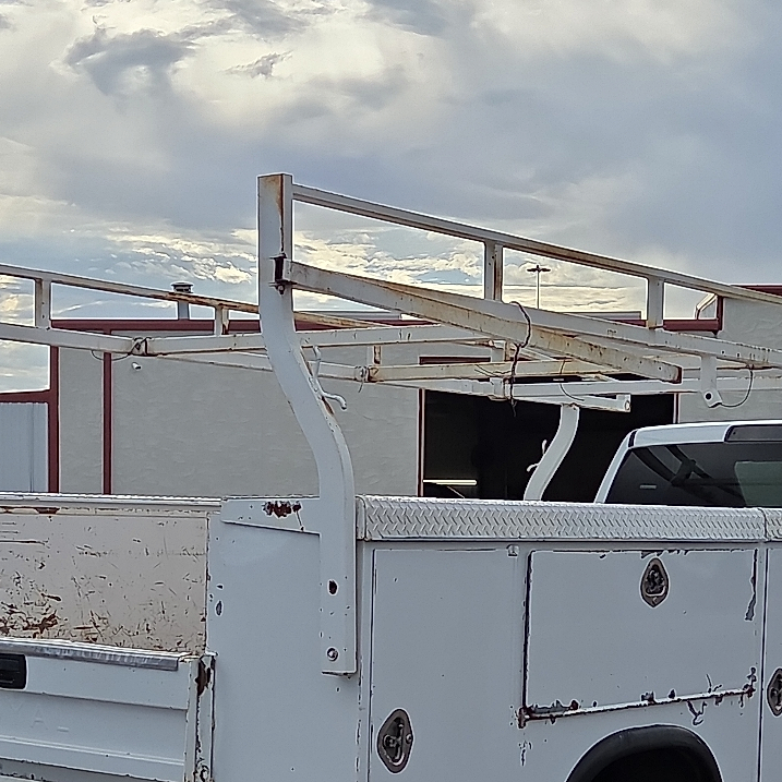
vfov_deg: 23.3
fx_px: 1866
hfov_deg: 23.7
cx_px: 412
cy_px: 619
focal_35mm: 73
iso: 25
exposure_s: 1/2500
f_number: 1.8
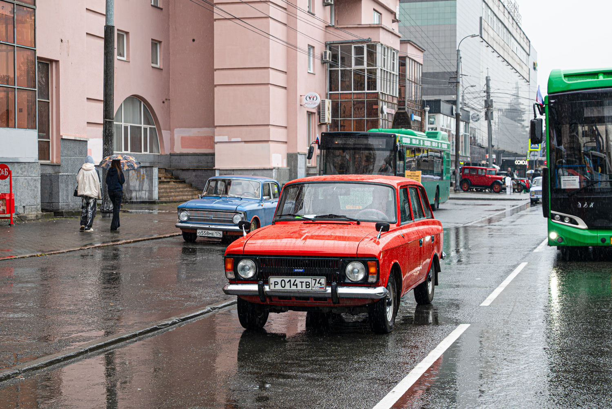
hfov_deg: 39.6
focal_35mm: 50
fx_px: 850
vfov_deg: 27.0
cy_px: 204
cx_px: 306
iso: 400
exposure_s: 1/250
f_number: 6.3
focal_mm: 50
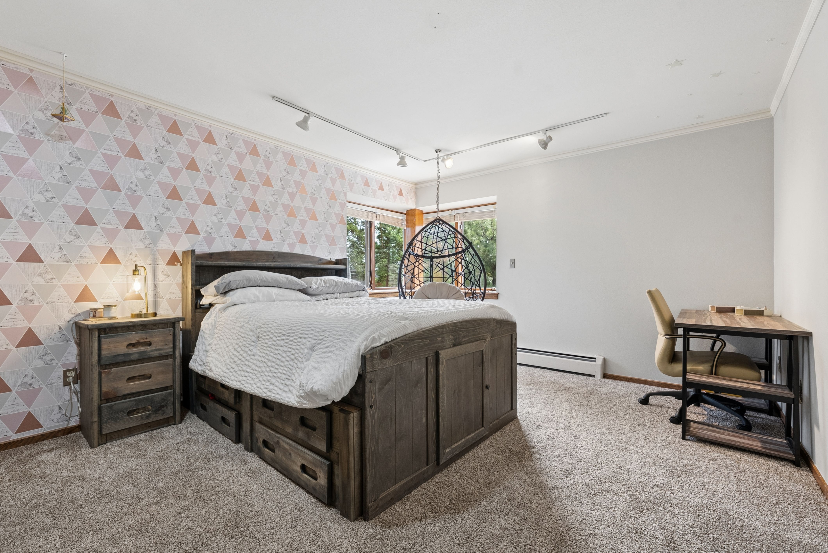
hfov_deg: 100.4
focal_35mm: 15
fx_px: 345
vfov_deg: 77.4
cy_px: 276
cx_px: 414
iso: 640
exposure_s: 1/50
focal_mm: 15
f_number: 8
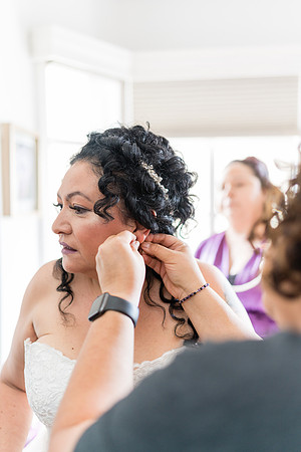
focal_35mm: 35
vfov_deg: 54.4
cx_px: 150
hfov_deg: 37.9
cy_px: 226
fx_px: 439
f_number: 1.4
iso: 200
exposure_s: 1/80
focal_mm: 35
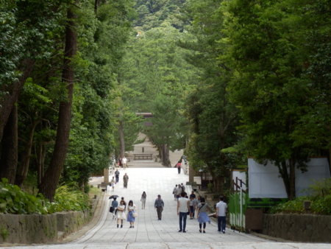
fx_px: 1225
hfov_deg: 15.4
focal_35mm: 128
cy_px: 124
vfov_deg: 11.6
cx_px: 166
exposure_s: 1/160
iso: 100
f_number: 5.3
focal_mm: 22.9
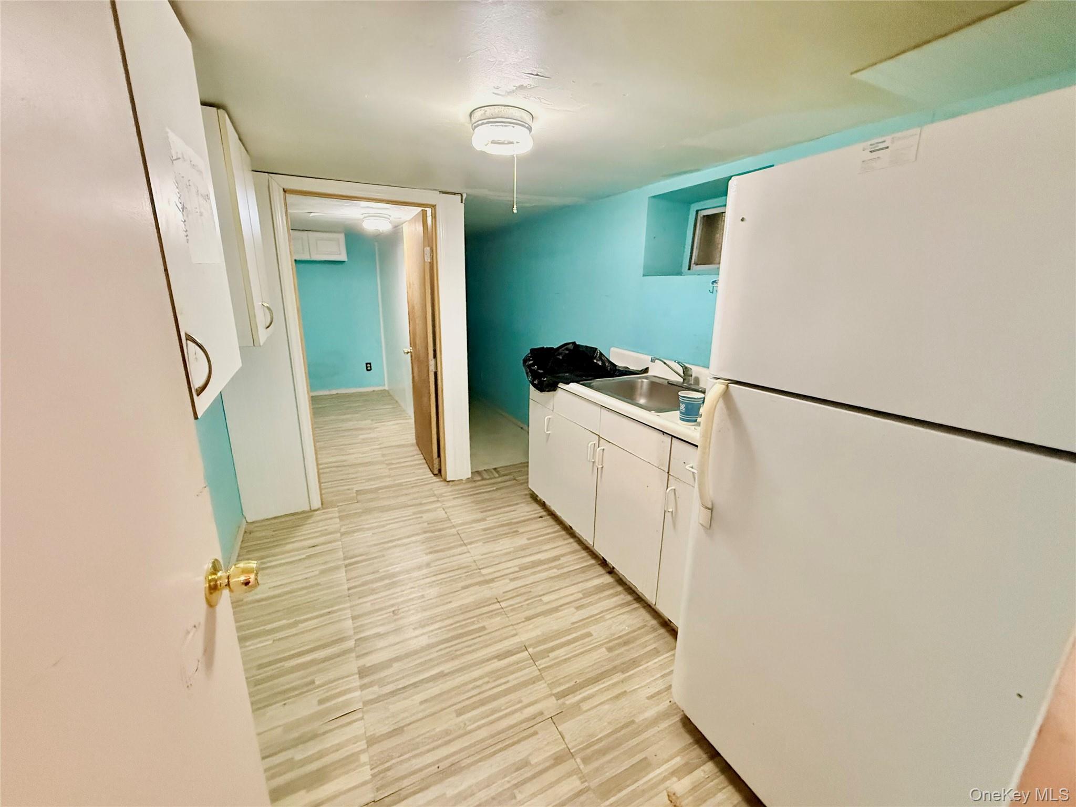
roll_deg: -1.3
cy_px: 404
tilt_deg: -13.7
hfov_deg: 102.1
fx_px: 435
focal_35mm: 14
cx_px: 538
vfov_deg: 85.7
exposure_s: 1/60
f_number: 2.2
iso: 800
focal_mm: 2.22
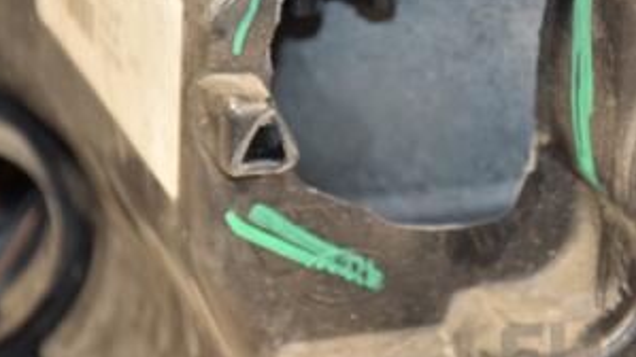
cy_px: 72
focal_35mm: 331
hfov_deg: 6.5
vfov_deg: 3.7
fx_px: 5581
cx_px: 462
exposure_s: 1/60
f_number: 5.6
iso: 800
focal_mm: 105
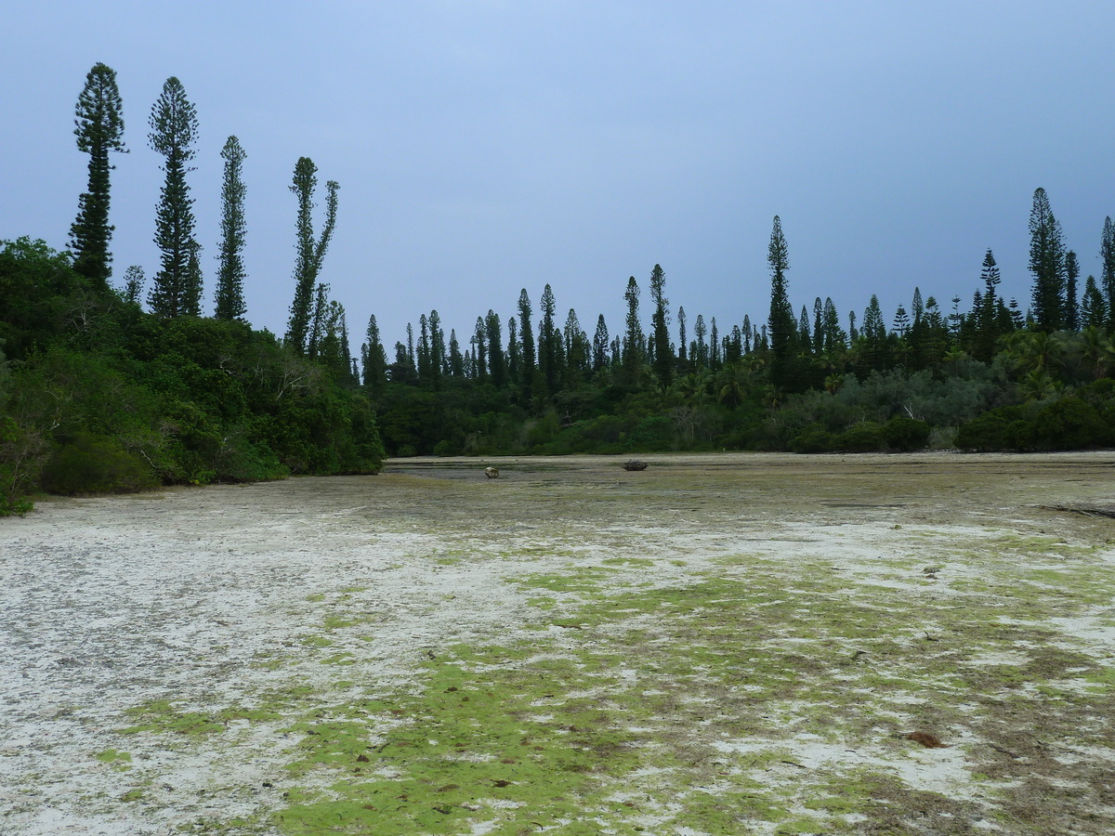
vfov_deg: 34.3
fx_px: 1353
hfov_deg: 44.8
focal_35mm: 42
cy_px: 418
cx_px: 558
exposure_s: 1/250
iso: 80
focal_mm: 6.9
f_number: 4
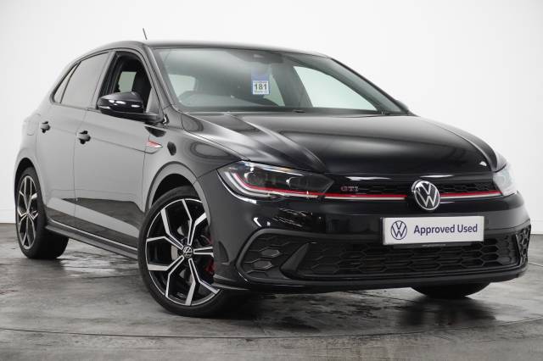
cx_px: 272
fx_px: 1040
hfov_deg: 29.3
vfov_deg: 19.7
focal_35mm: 69
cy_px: 180
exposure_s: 1/200
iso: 5000
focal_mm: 46
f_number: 5.6
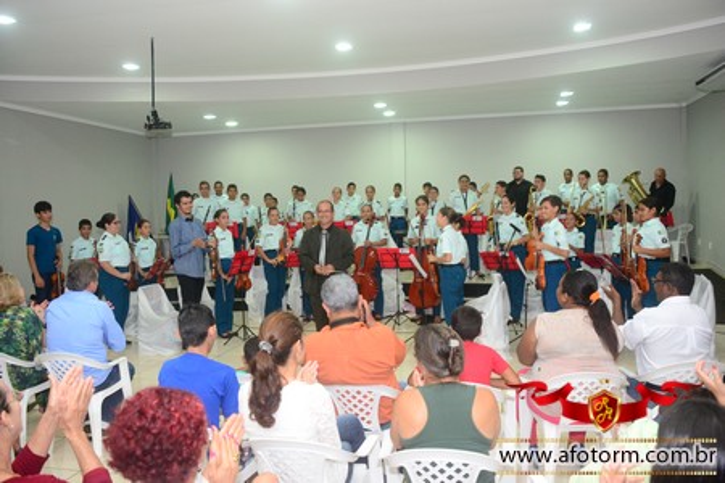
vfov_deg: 43.6
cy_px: 242
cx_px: 362
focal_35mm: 30
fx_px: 604
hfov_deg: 61.9
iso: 1600
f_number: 3.5
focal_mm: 20
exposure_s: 1/80
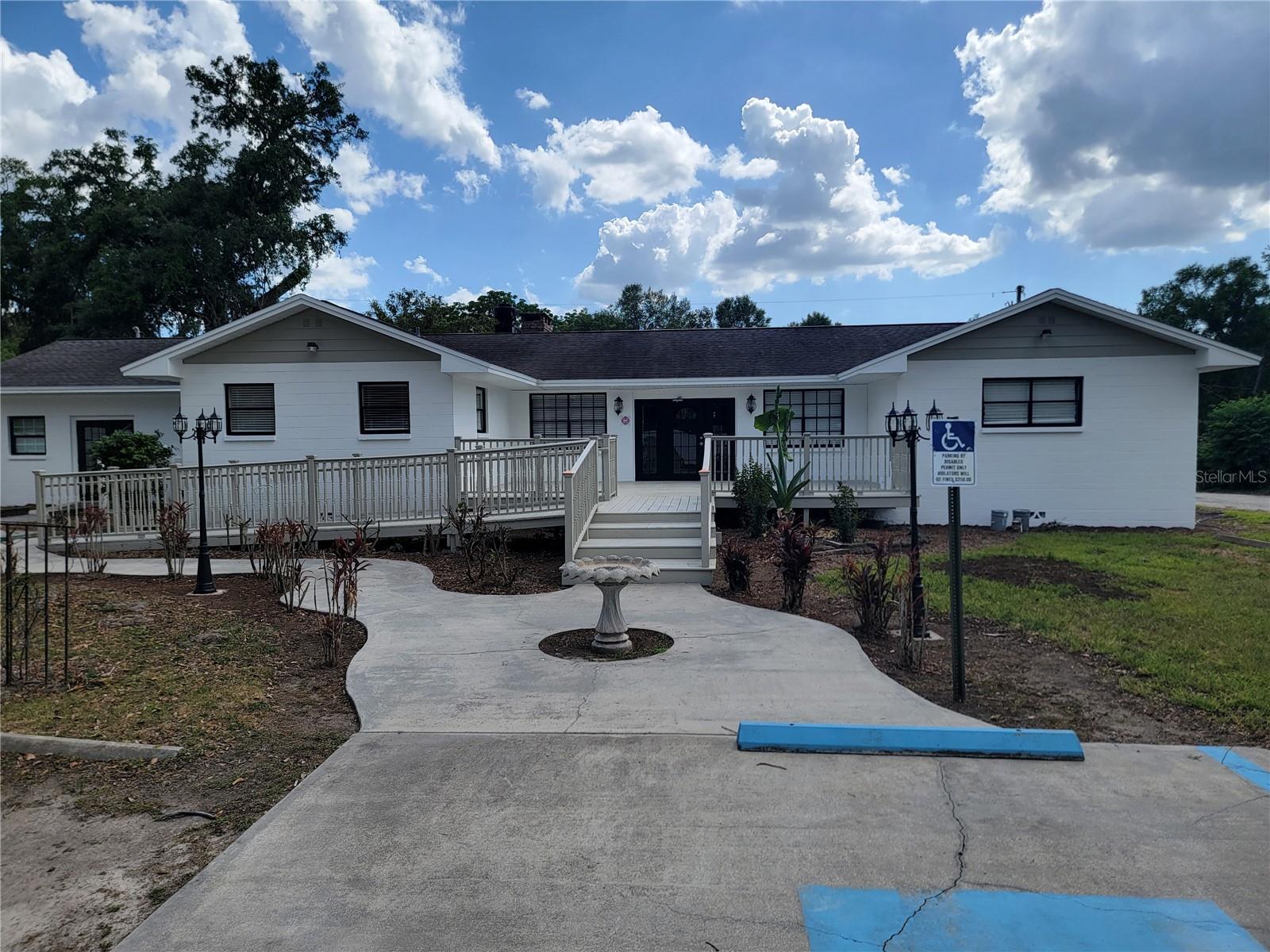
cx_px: 635
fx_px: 881
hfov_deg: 71.6
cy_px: 476
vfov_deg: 56.8
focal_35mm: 24
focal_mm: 6.7
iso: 16
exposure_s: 1/1126
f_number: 1.8
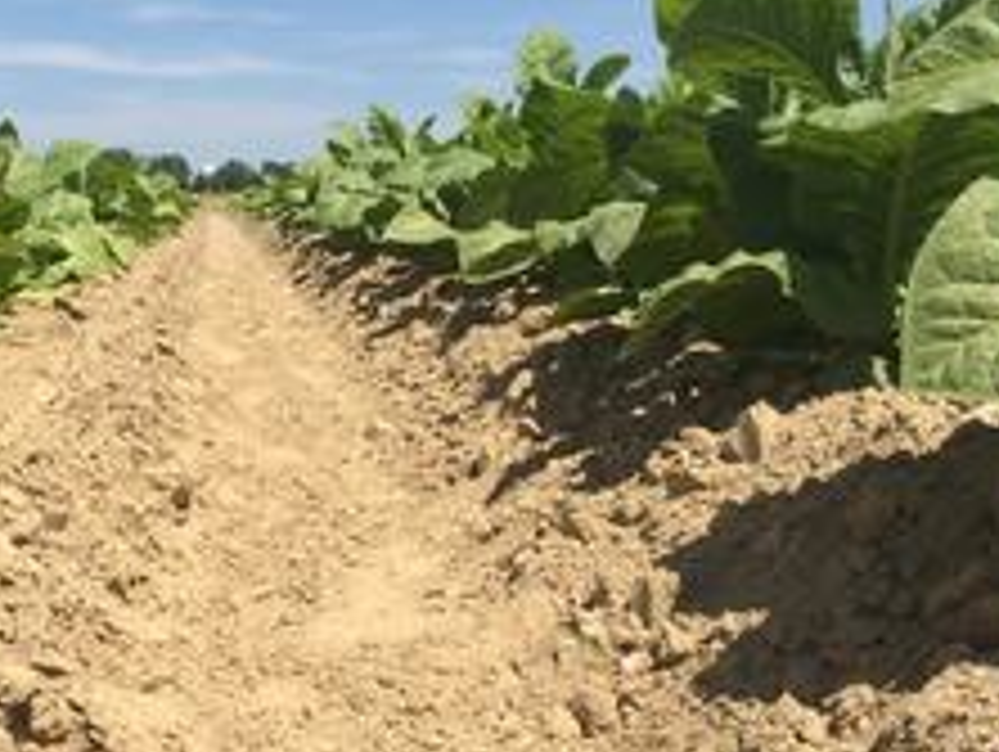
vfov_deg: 26.9
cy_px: 527
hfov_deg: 34.7
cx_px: 234
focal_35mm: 54
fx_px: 1560
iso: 32
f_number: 2.2
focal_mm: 4.12
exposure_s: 1/2564
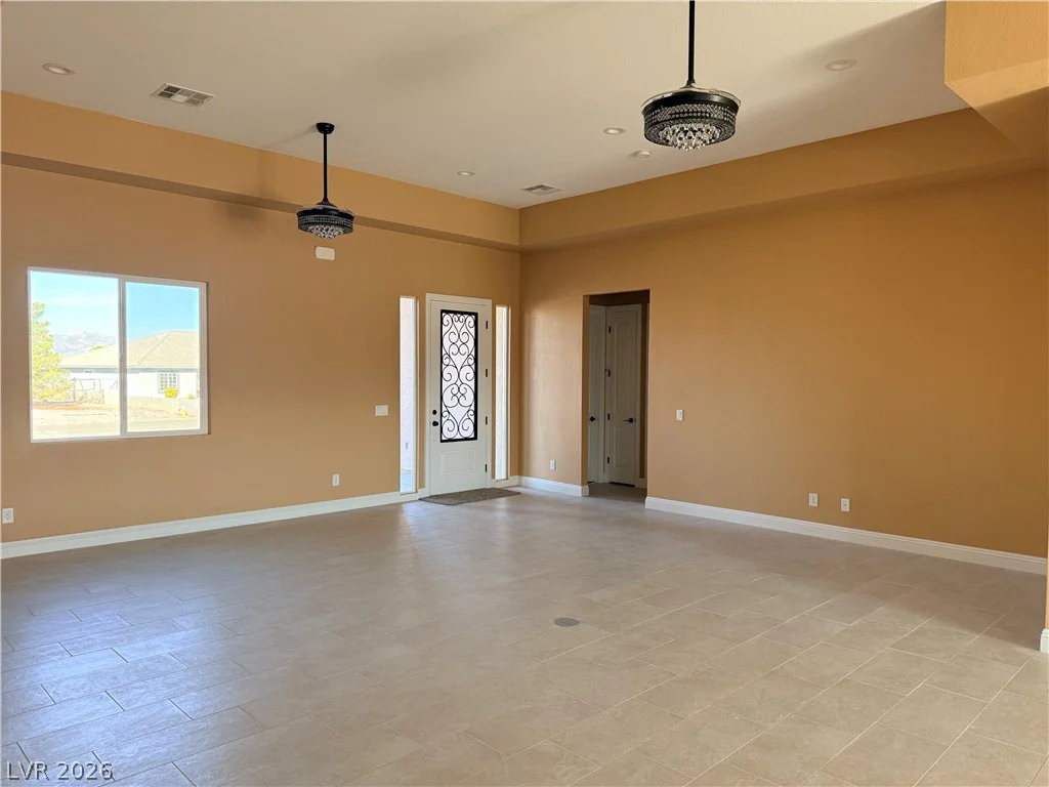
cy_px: 394
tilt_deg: -1.7
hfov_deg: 71.6
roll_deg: +0.3
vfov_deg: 56.8
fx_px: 727
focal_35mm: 24
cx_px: 524
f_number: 1.78
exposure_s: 1/164
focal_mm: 6.76
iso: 200
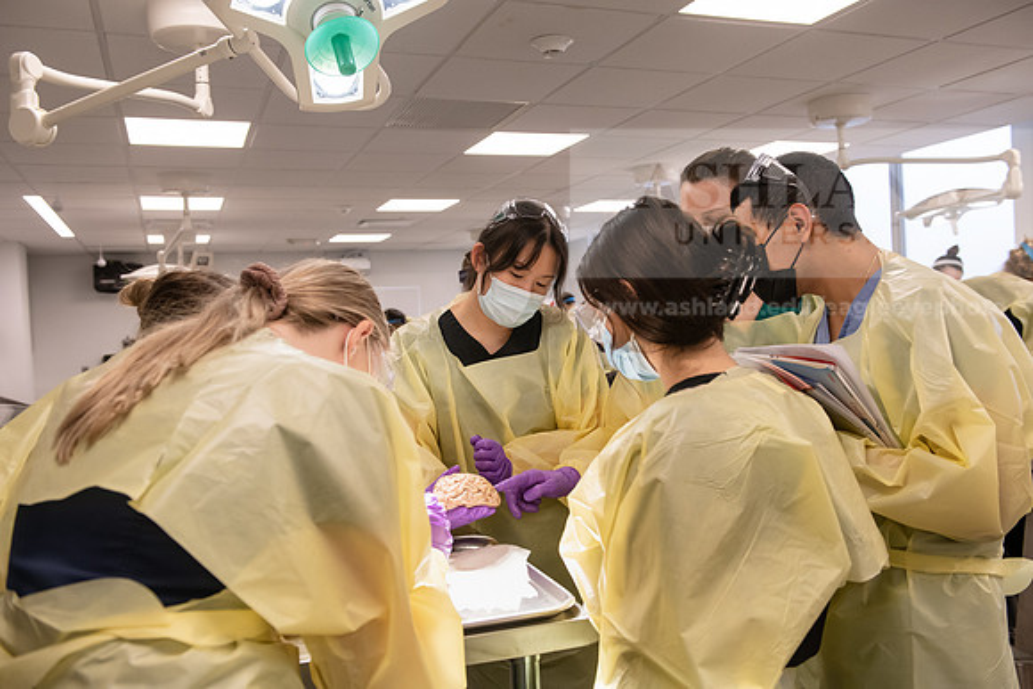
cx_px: 516
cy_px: 344
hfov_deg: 58.7
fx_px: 918
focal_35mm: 32
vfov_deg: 41.1
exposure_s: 1/250
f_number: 4.5
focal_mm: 32
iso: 1250
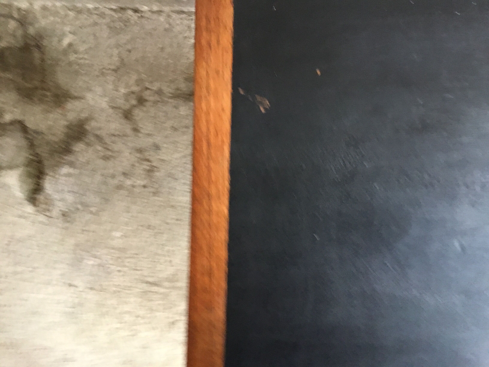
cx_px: 244
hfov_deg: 58.4
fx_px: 438
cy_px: 184
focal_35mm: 31
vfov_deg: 45.4
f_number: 2.4
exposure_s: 1/17
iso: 200
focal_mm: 3.3
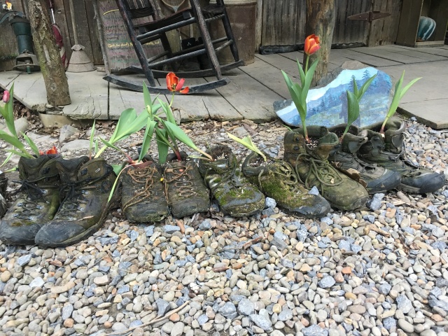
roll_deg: +3.5
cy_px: 168
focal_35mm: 29
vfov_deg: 48.2
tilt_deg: -24.7
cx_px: 224
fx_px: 375
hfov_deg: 61.7
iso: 40
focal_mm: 4.15
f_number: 2.2
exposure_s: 1/30
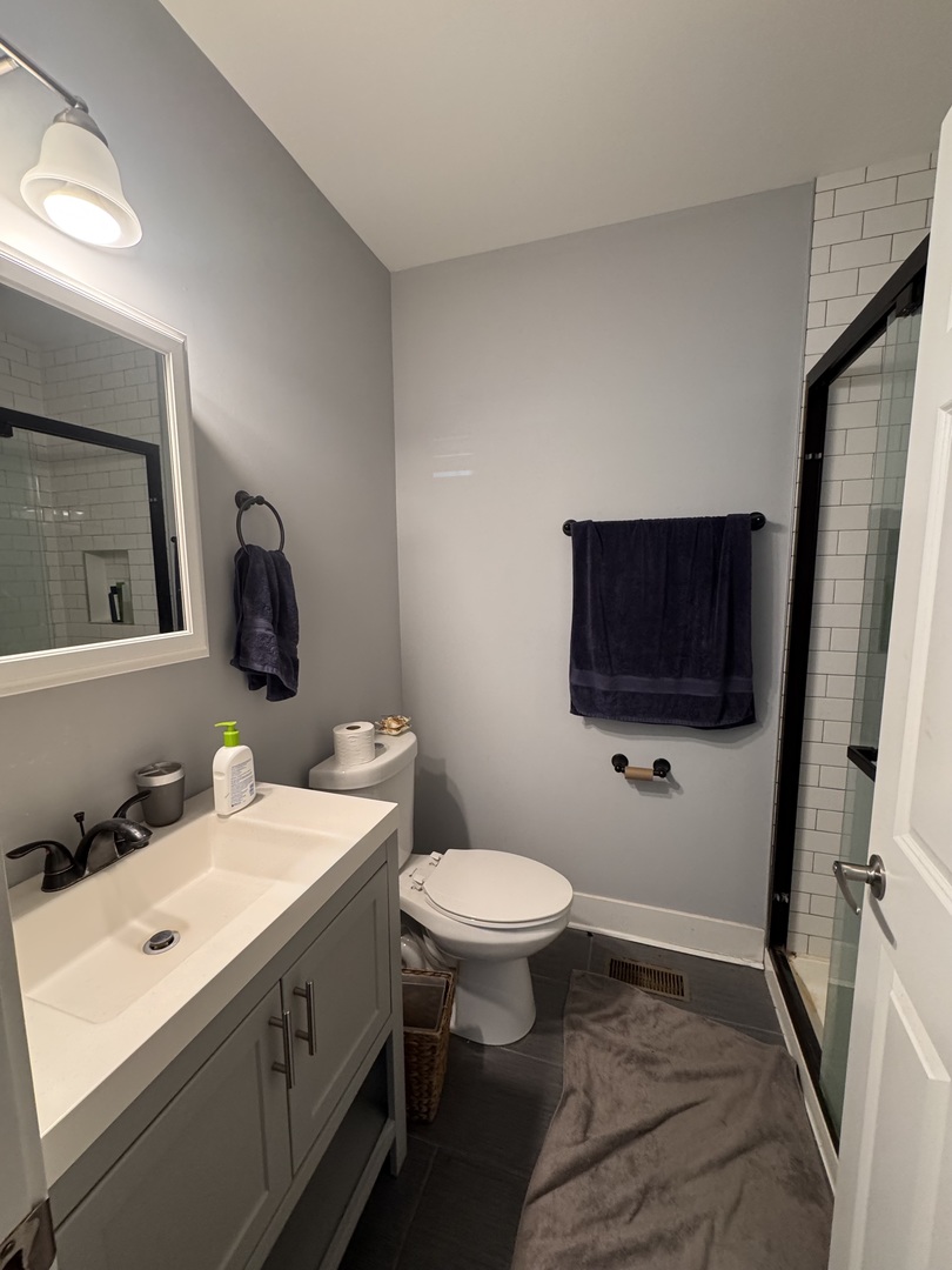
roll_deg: +1.0
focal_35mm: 14
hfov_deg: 85.7
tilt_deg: -5.4
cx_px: 476
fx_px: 513
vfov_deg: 102.1
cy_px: 635
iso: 320
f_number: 2.2
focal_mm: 2.22
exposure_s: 1/120
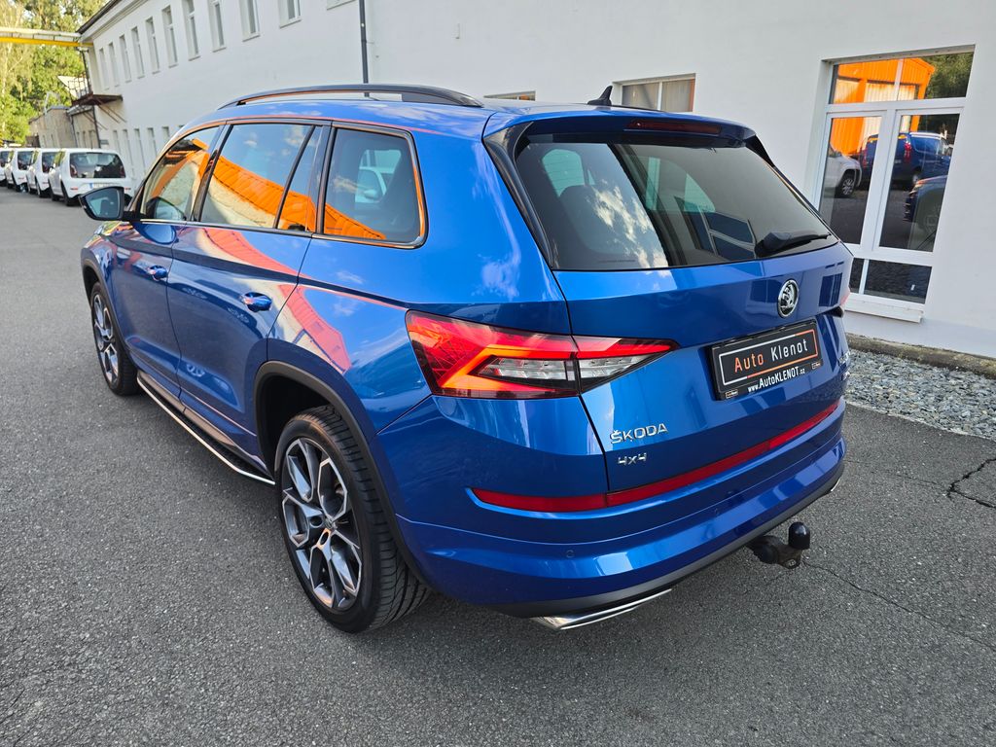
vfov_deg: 58.9
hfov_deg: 73.9
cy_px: 374
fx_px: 662
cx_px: 498
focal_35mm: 23
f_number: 1.7
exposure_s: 1/180
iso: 25
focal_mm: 6.3
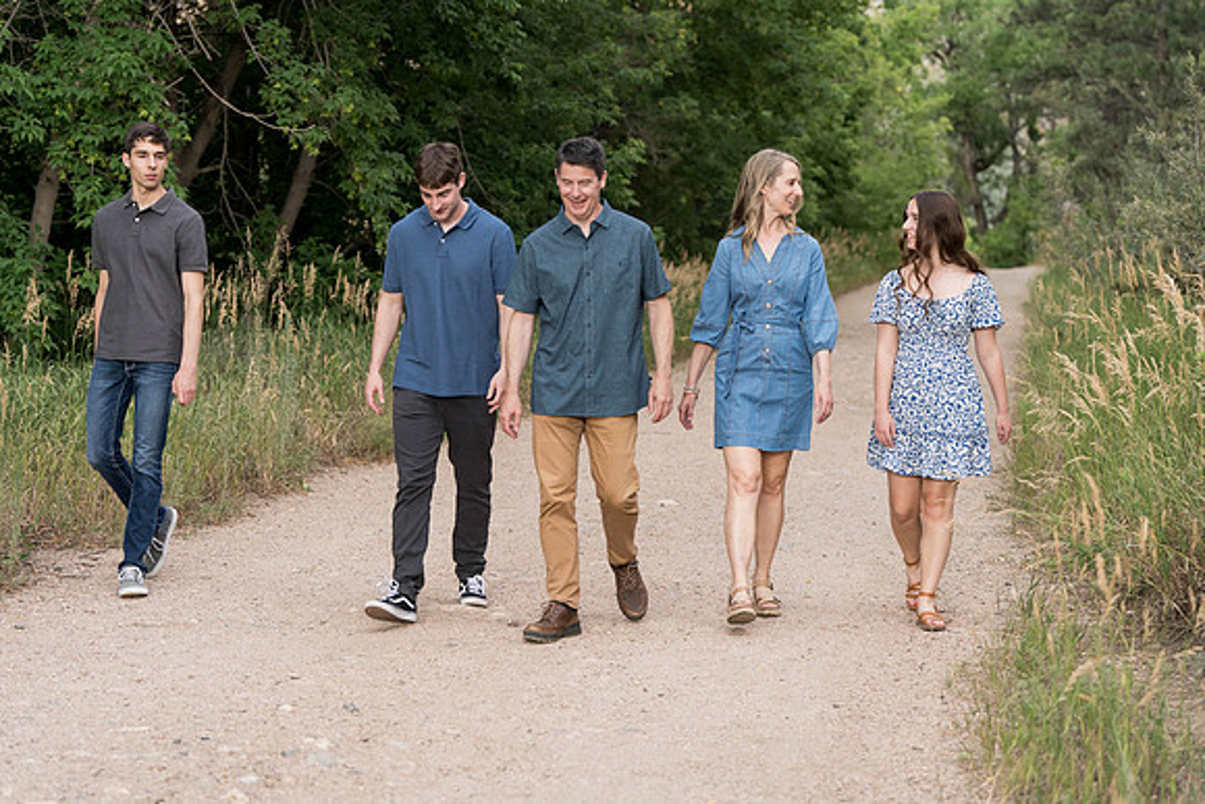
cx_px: 602
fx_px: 2578
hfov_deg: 26.3
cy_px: 402
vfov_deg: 17.7
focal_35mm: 77
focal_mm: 77
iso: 1600
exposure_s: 1/200
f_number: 3.5
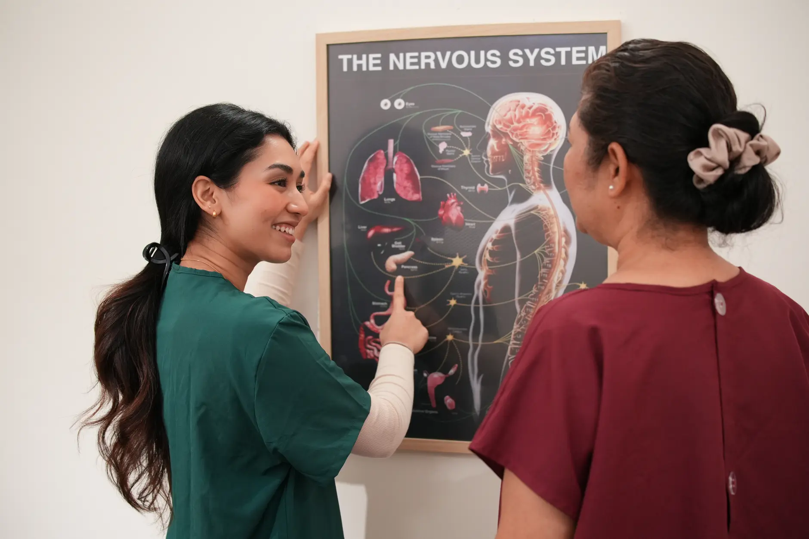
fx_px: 1180
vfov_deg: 25.7
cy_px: 270
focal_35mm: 52
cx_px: 404
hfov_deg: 37.9
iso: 1000
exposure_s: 1/160
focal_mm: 35
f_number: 2.5
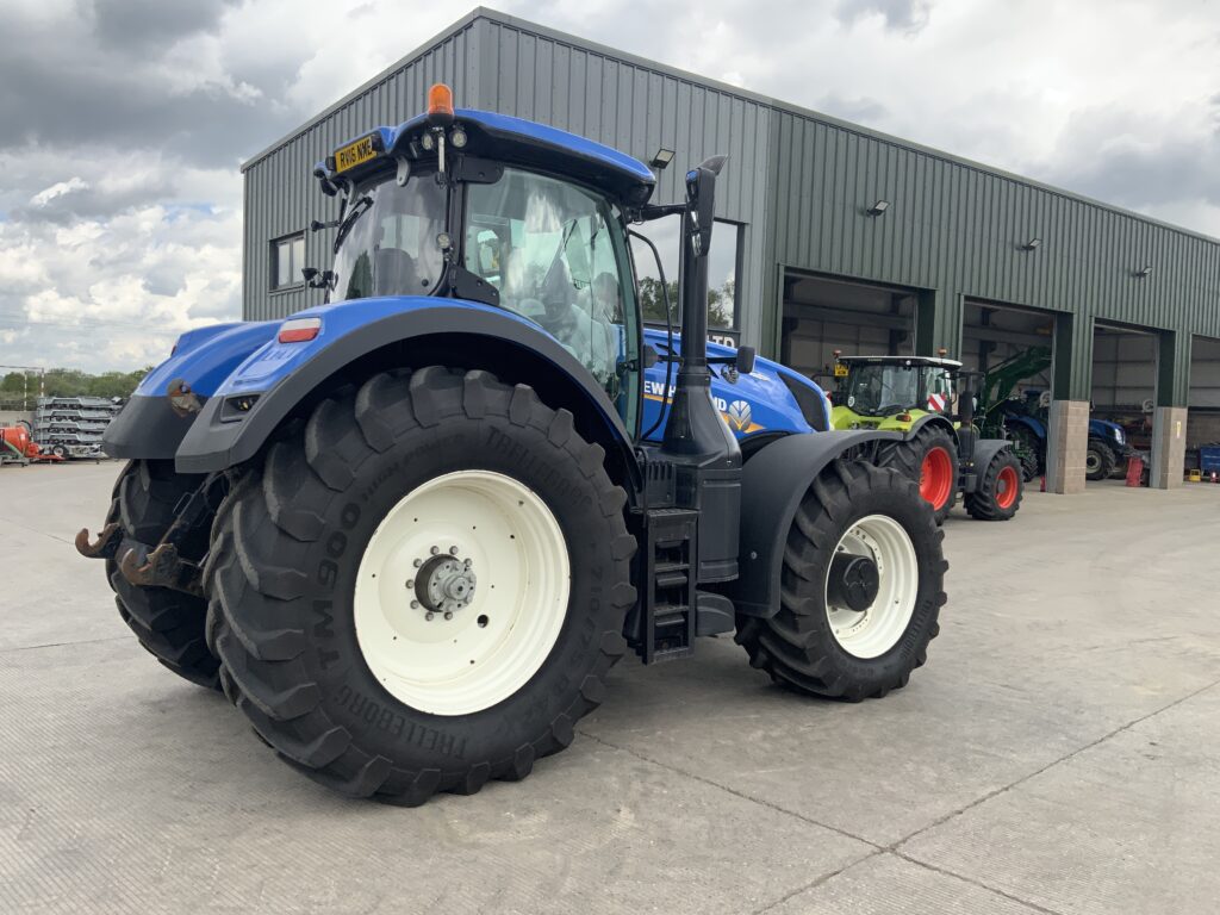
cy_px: 458
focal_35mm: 29
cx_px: 610
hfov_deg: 61.7
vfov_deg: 48.2
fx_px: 1022
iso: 16
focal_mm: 3
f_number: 1.8
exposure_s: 1/620
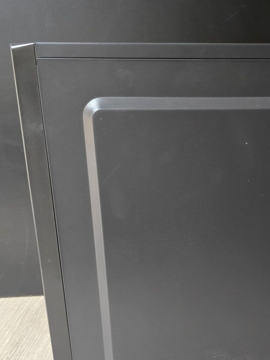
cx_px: 207
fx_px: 385
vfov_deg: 50.0
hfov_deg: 37.6
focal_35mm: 37
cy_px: 202
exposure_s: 1/60
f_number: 1.7
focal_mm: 6.3
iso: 1000
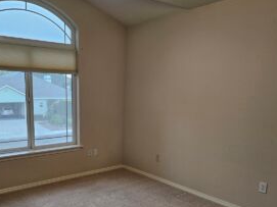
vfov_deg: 41.3
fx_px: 272
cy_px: 135
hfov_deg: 53.2
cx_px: 99
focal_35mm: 34
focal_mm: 5.4
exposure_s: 1/120
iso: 100
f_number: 1.8
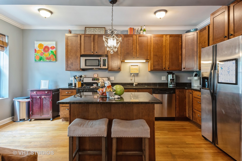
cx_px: 121
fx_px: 128
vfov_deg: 64.4
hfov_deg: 87.0
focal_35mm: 19
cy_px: 80
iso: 200
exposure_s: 1
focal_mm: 12.5
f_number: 11
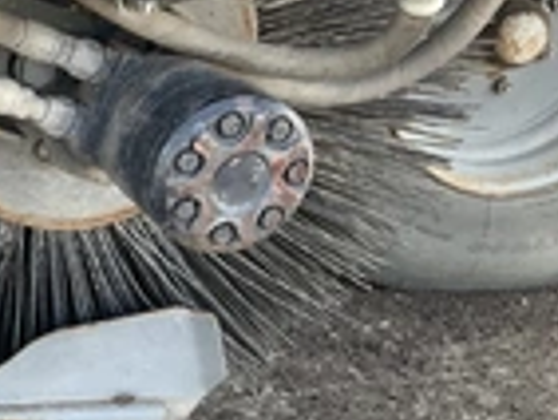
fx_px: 1323
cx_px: -218
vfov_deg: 18.0
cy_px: 254
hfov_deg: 21.0
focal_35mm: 82
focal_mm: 3
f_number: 1.8
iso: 20
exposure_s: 1/122
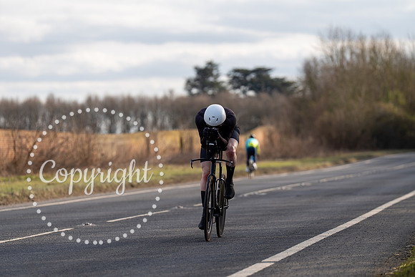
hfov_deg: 10.3
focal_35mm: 200
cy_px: 138
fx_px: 2306
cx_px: 208
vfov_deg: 6.9
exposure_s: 1/800
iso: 125
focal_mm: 200
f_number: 4
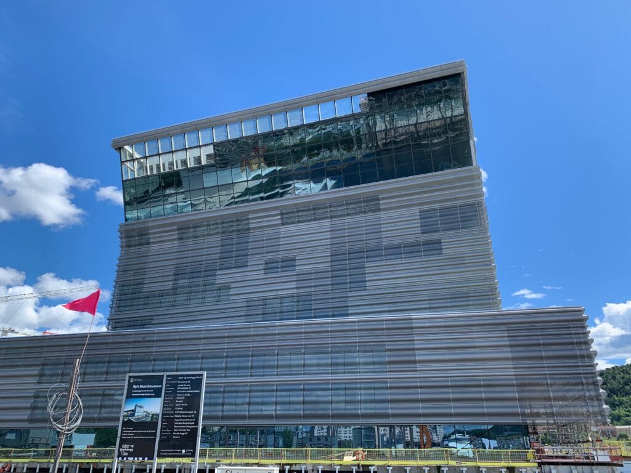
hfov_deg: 67.3
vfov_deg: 53.1
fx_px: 474
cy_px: 236
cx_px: 316
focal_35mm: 26
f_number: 1.8
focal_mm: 4.25
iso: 25
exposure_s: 1/1266
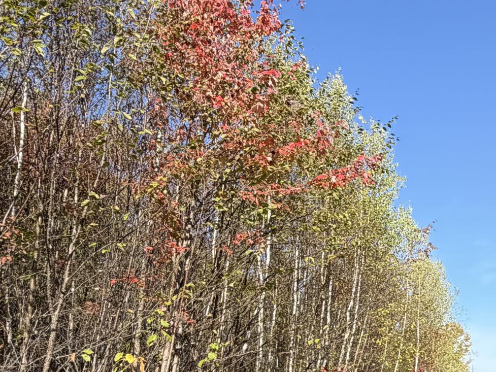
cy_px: 279
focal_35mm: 43
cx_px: 382
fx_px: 616
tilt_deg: +12.0
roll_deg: +0.2
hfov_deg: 42.3
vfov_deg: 33.0
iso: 40
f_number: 2.2
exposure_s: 1/596
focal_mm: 2.22
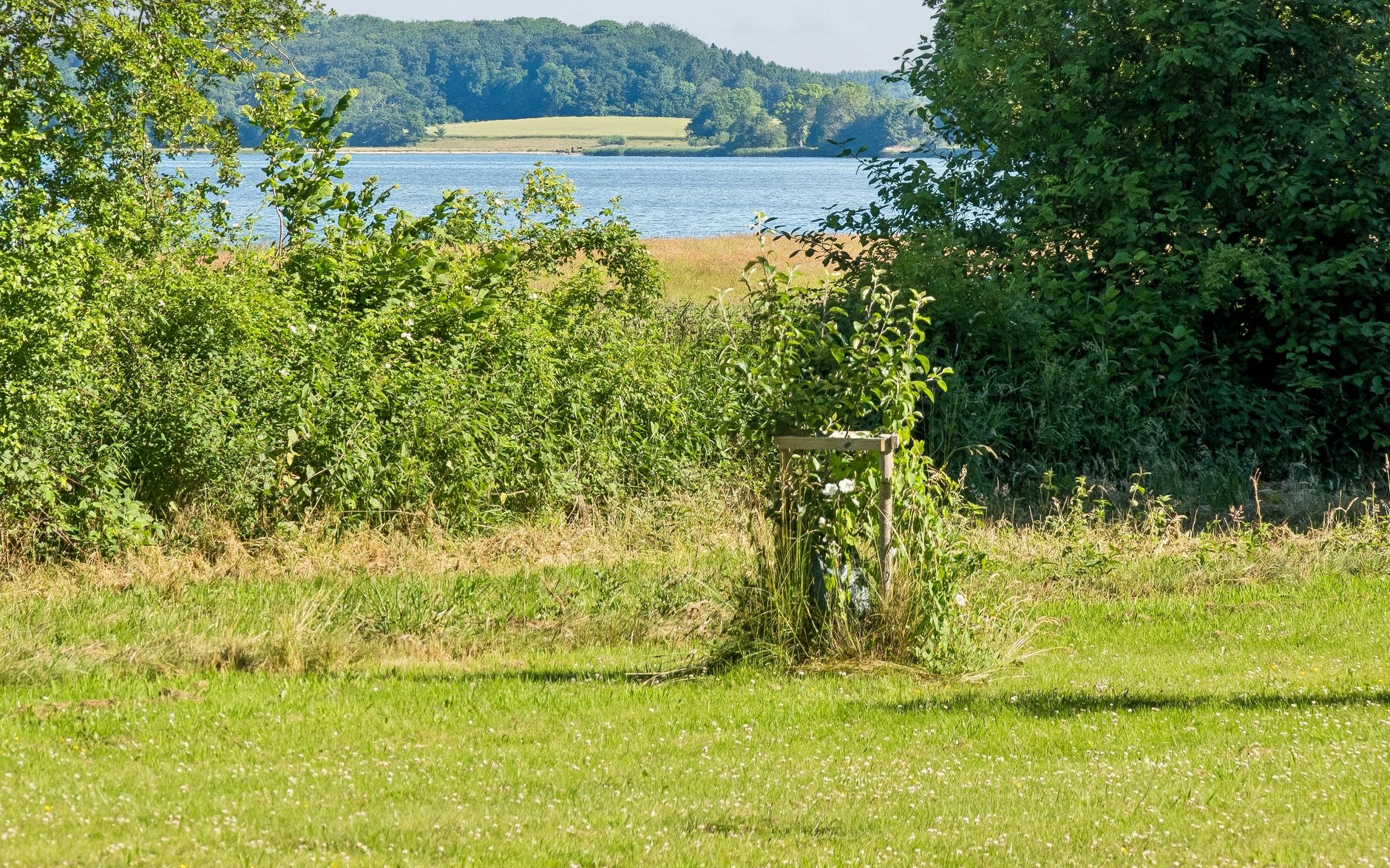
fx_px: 8782
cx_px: 706
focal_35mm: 232
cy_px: 143
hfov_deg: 9.1
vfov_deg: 5.7
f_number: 8
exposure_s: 1/640
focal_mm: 95
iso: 400
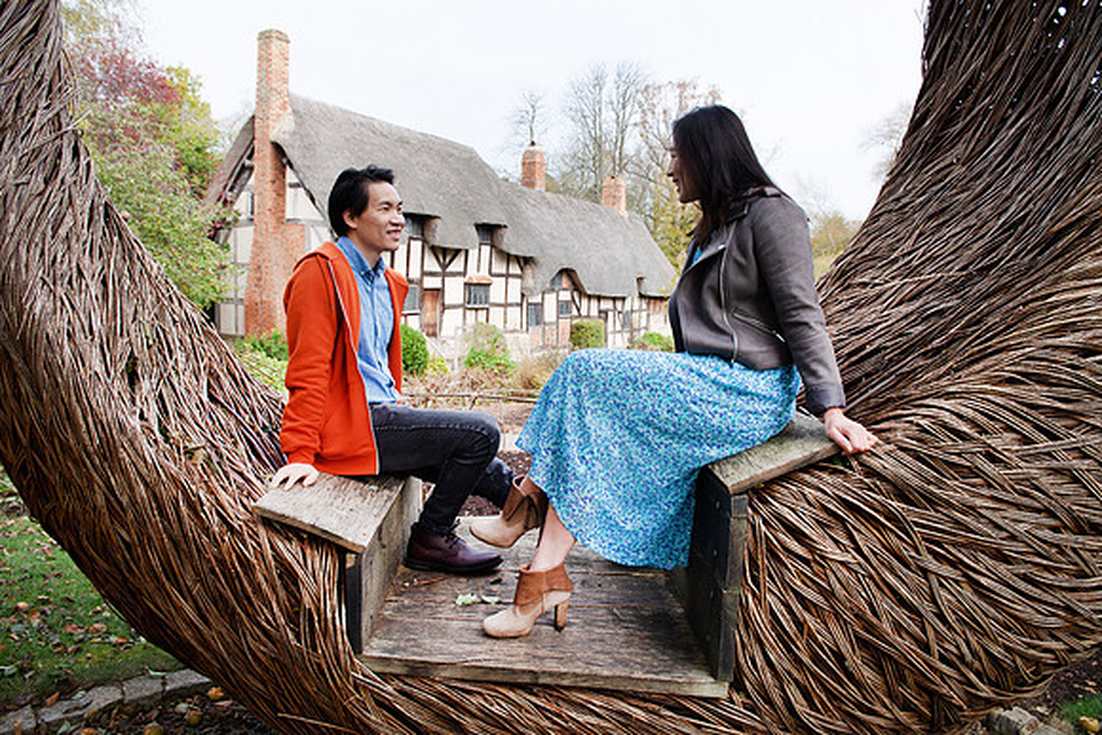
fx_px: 735
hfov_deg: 73.7
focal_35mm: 24
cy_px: 368
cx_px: 551
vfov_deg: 53.2
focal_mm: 24
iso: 320
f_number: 5
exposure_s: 1/200
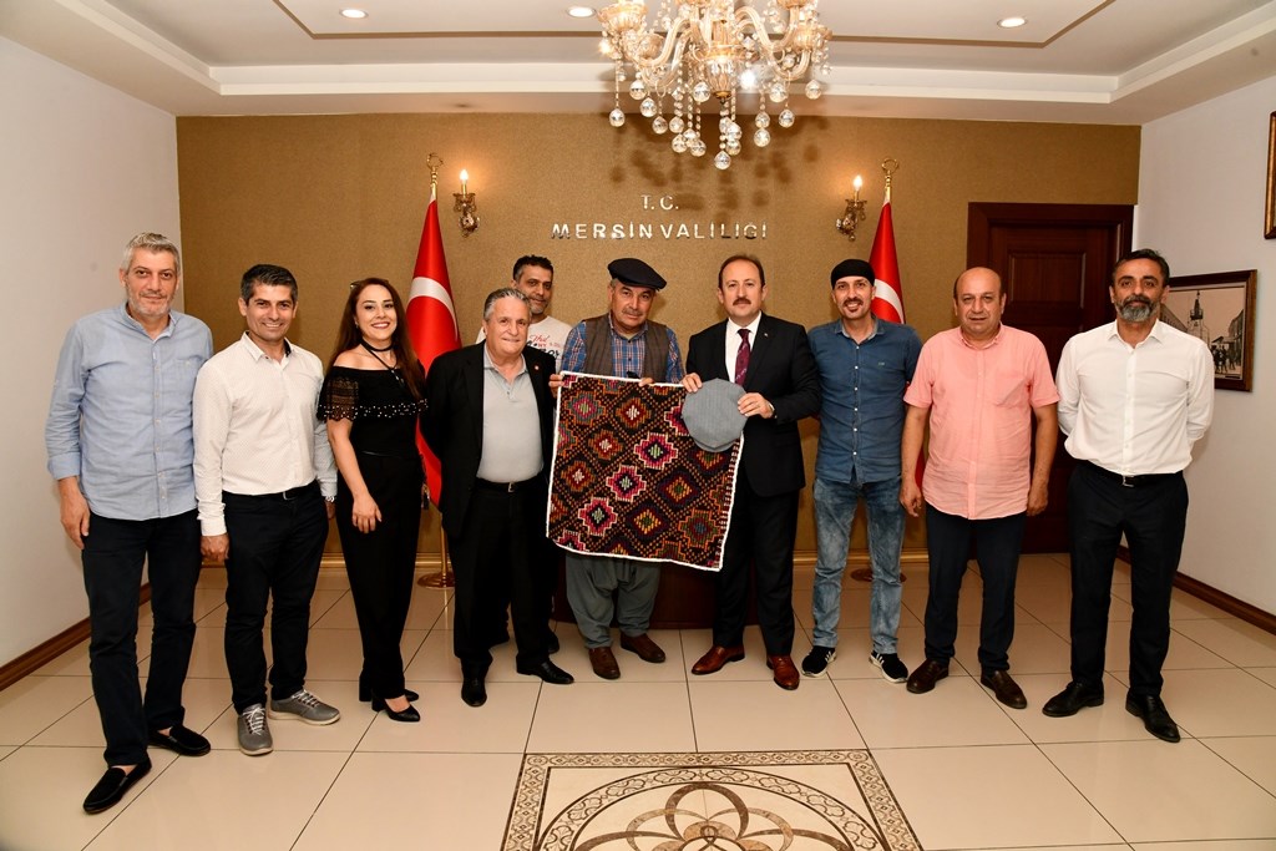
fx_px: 851
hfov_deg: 73.7
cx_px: 638
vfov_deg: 53.1
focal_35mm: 24
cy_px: 426
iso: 2000
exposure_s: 1/250
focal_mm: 24
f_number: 10
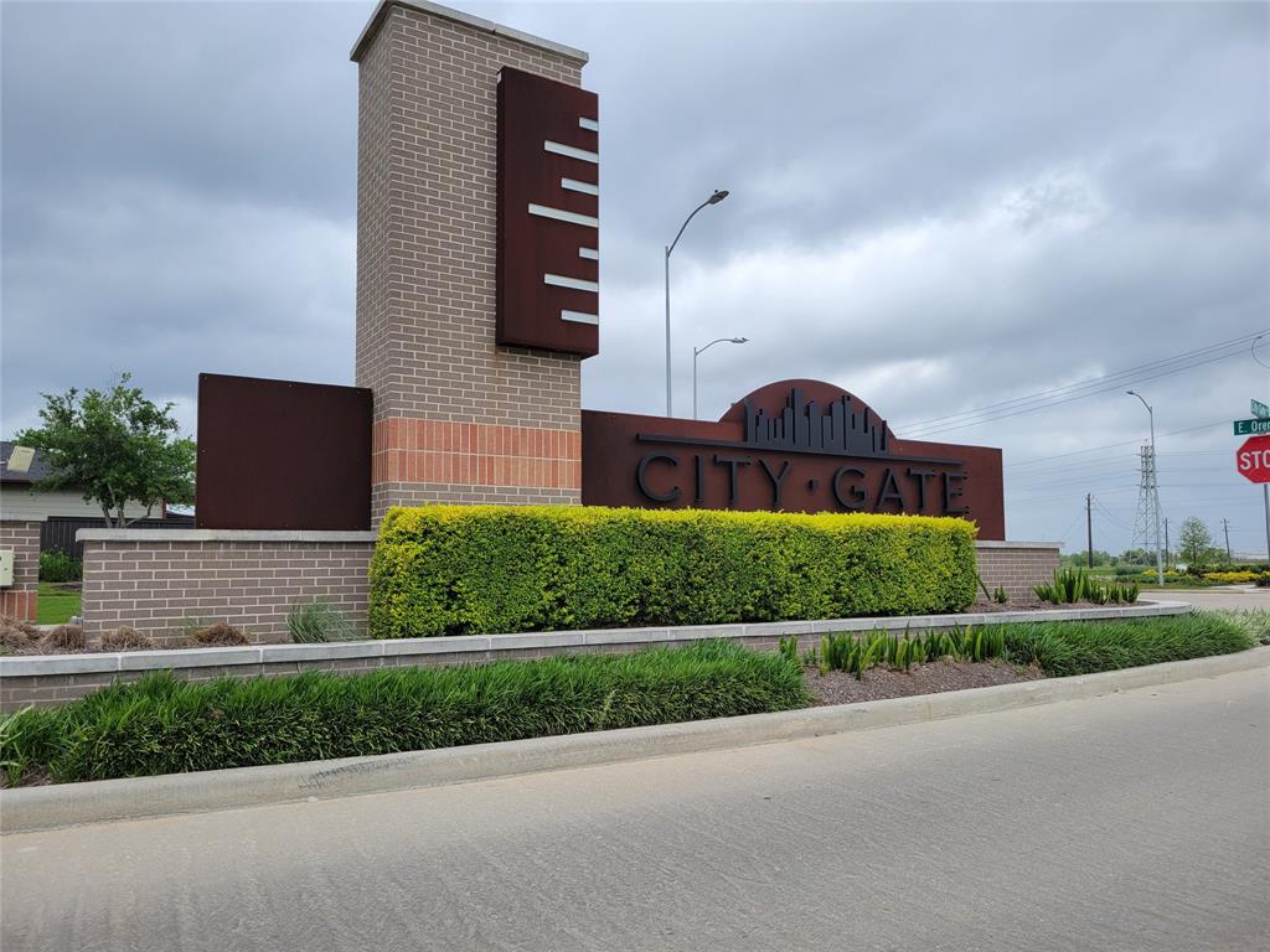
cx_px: 635
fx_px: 954
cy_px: 476
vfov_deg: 53.1
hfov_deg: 67.3
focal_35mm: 26
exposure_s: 1/2163
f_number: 1.8
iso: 40
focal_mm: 5.4
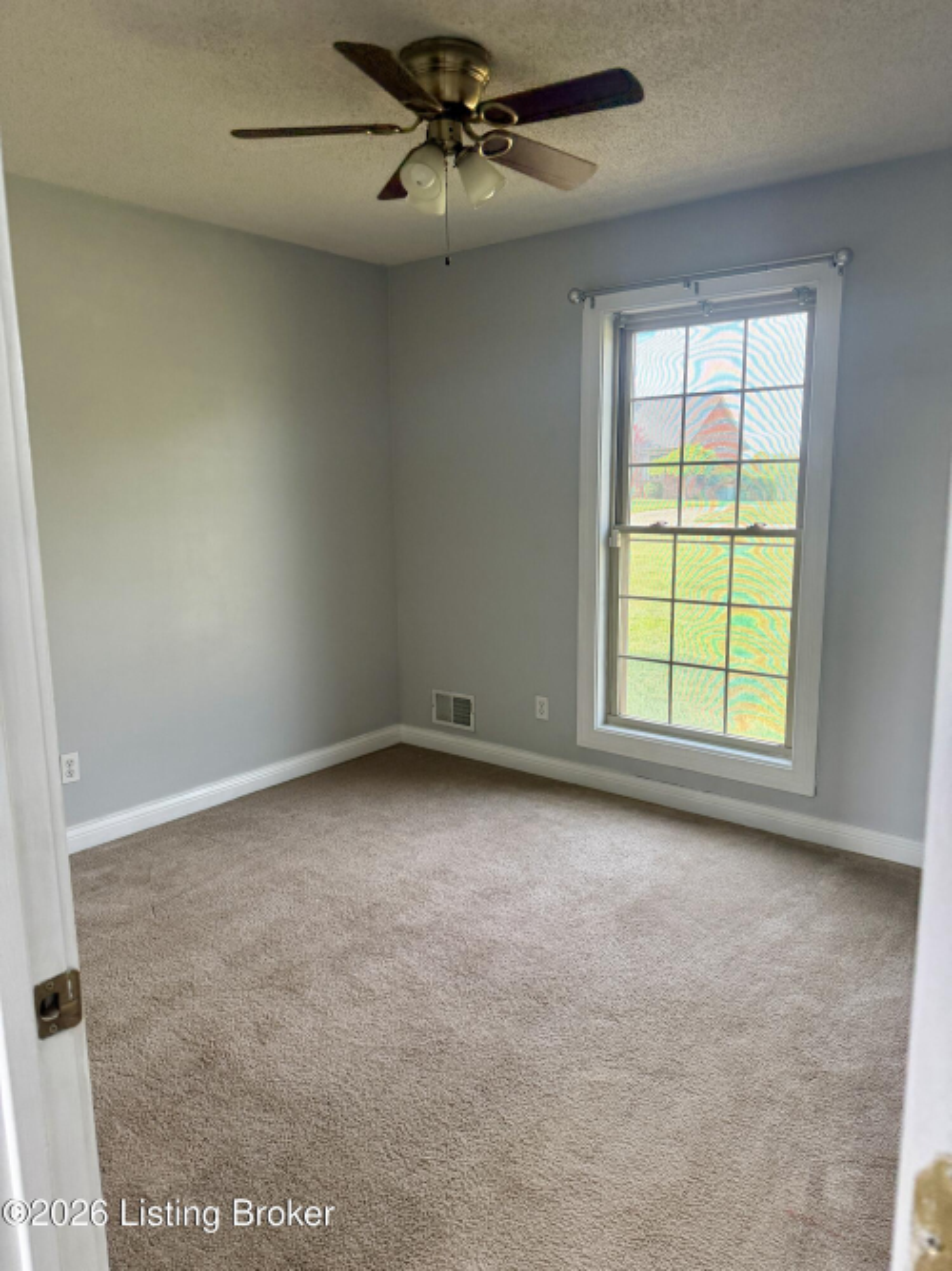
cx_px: 476
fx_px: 880
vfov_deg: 71.6
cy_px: 636
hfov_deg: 56.8
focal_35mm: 24
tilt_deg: -9.0
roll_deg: +1.8
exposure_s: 1/120
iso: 320
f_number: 1.78
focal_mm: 6.76
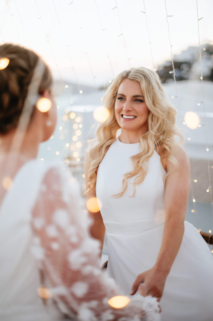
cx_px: 106
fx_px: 444
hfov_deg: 27.0
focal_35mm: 50
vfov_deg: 39.6
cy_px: 160
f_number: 1.4
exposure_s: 1/100
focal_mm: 50
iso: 80
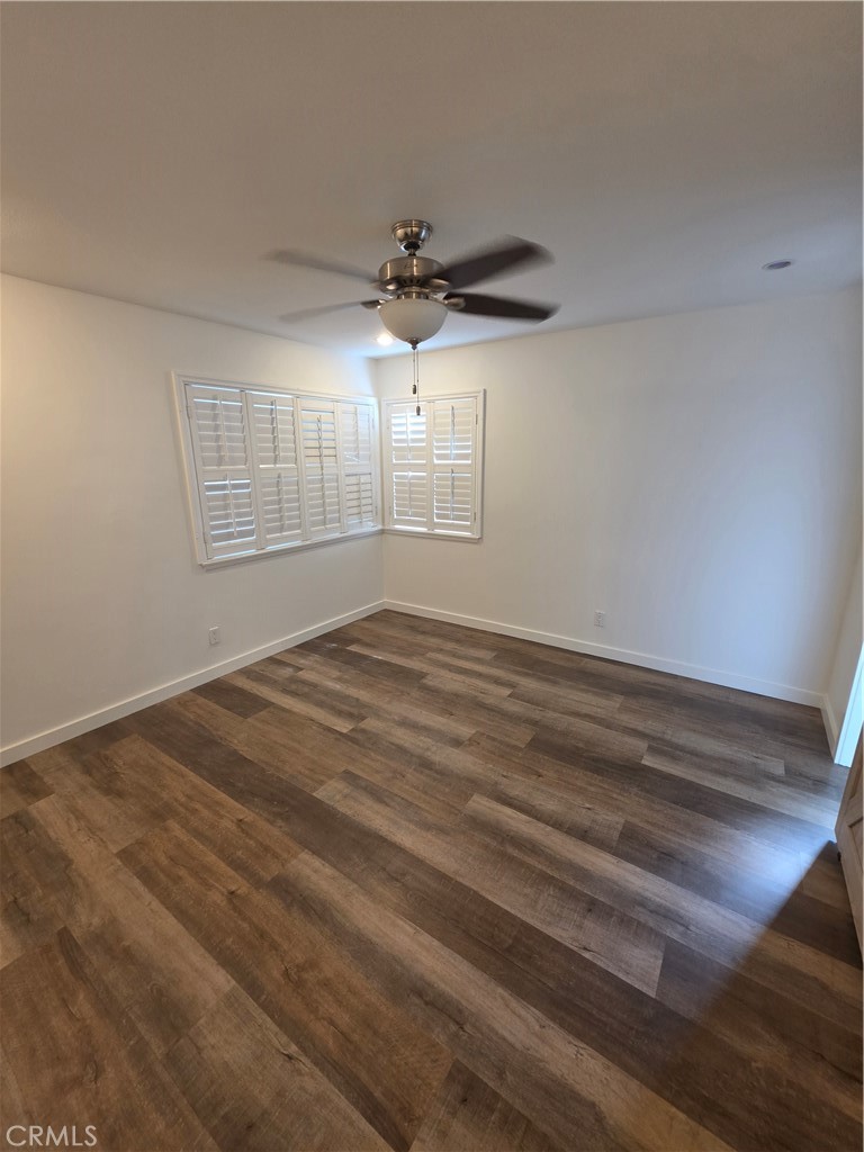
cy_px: 576
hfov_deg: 89.9
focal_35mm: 13
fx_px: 433
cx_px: 432
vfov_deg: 106.2
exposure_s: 1/60
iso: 160
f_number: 1.9
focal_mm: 2.2
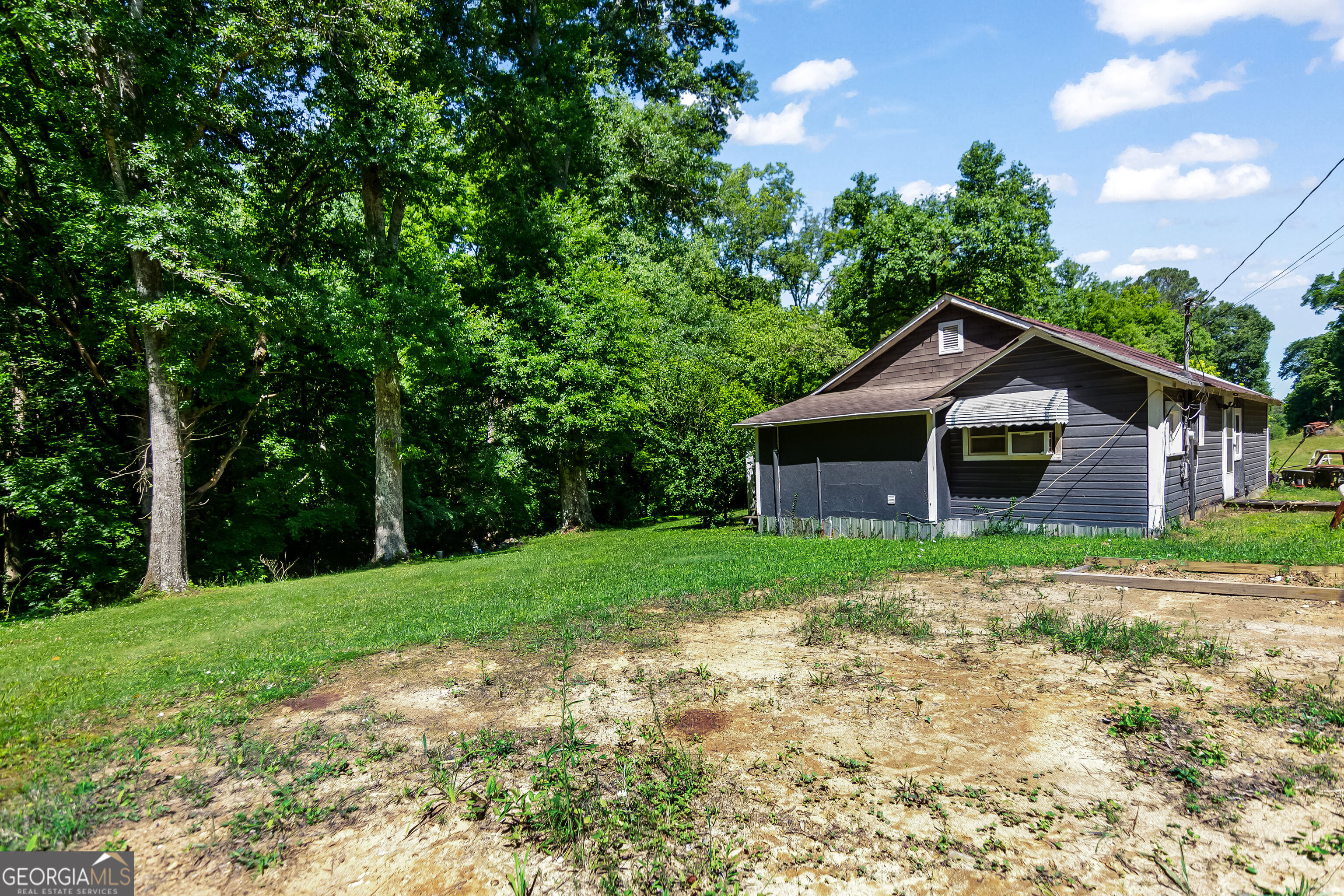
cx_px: 672
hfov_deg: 95.0
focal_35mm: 16
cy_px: 448
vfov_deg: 72.1
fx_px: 616
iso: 200
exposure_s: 1/800
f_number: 3.5
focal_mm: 11
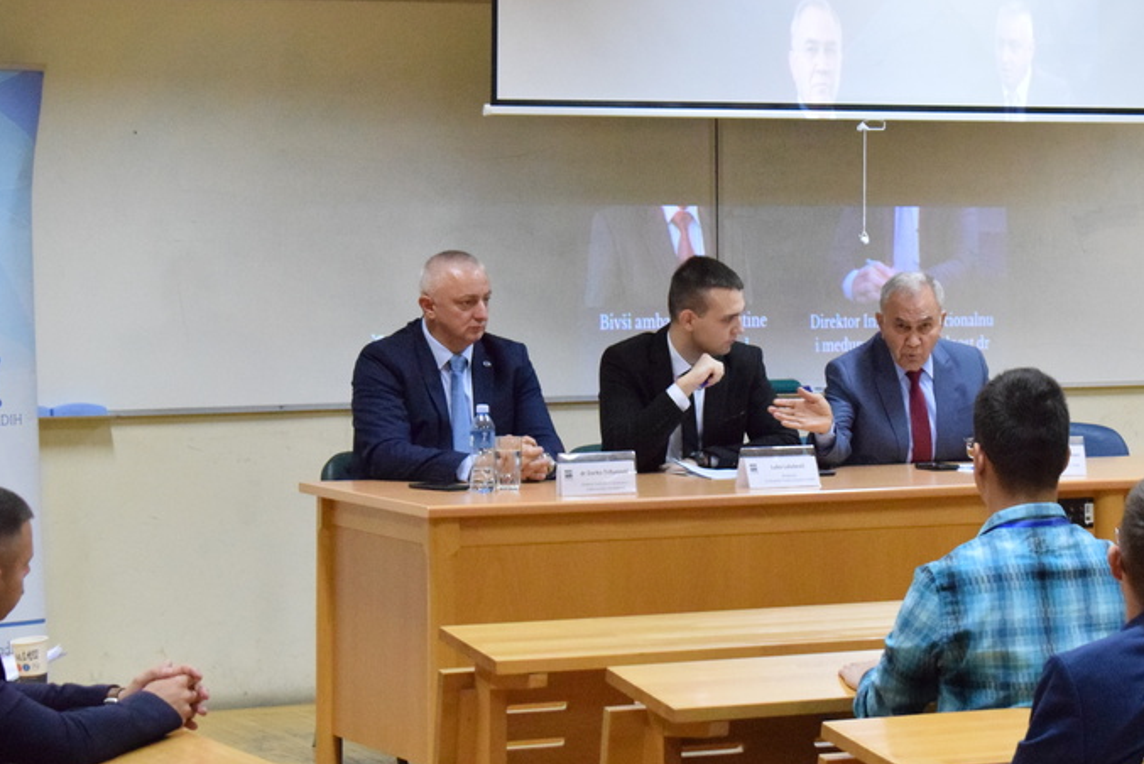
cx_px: 745
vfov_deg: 11.0
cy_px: 412
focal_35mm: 125
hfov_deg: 16.4
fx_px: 3966
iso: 4000
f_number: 5.6
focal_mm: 55
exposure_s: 1/80
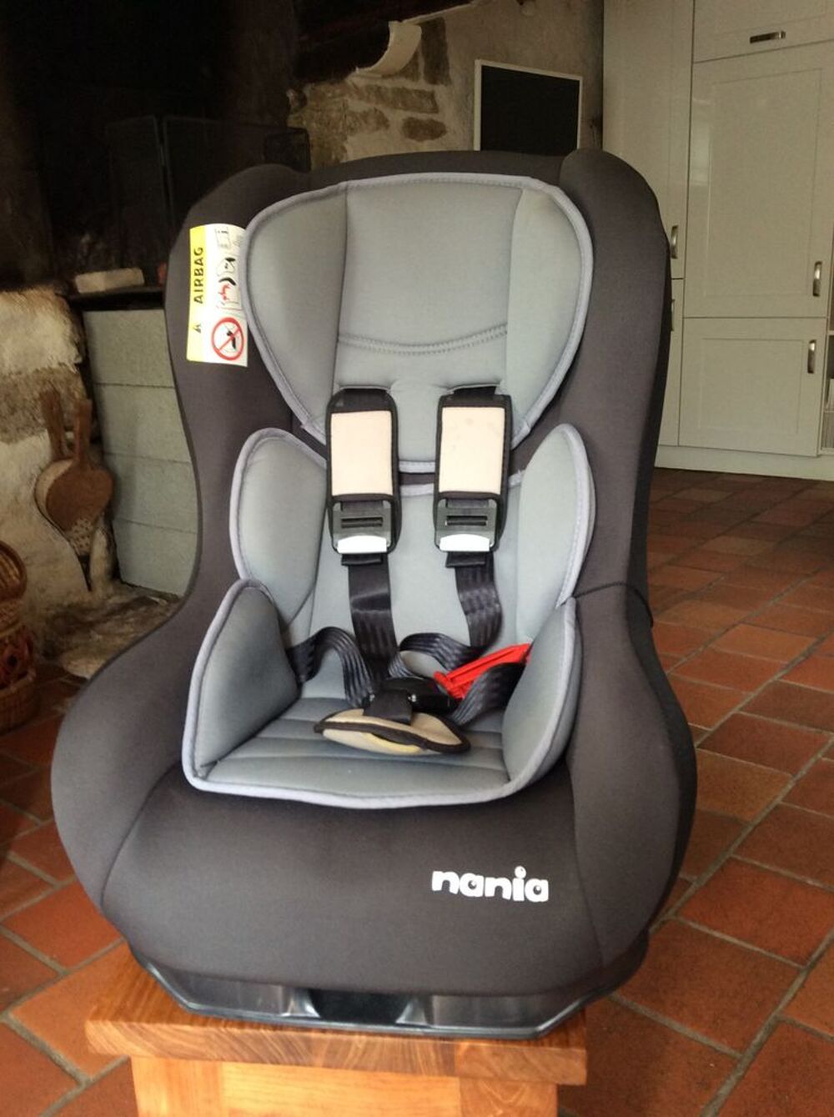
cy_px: 558
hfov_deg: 44.1
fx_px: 1031
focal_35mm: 32
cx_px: 417
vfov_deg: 56.9
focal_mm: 3.3
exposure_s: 1/25
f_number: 2.4
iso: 80
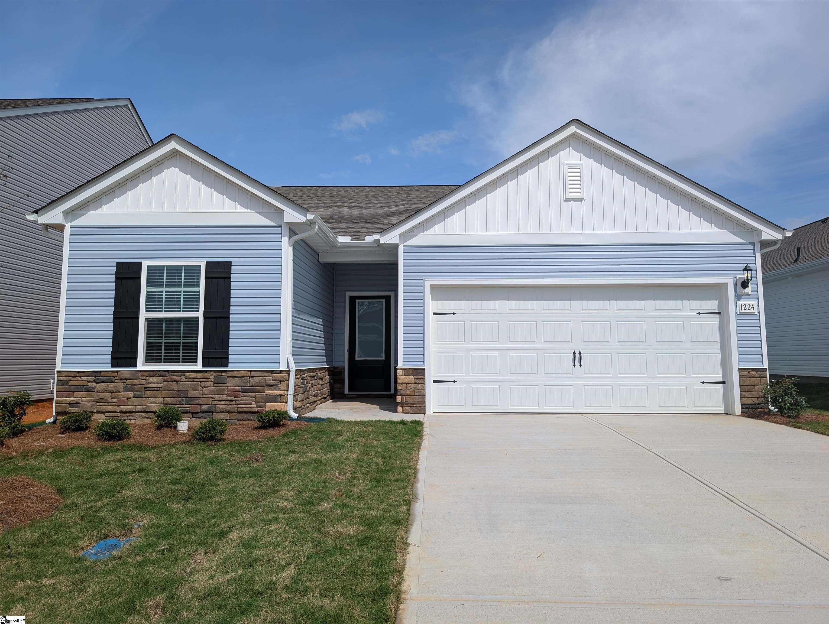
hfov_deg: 71.5
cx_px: 414
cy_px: 312
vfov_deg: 56.9
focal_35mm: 24
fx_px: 576
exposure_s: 1/2604
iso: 25
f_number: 1.68
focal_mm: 6.9
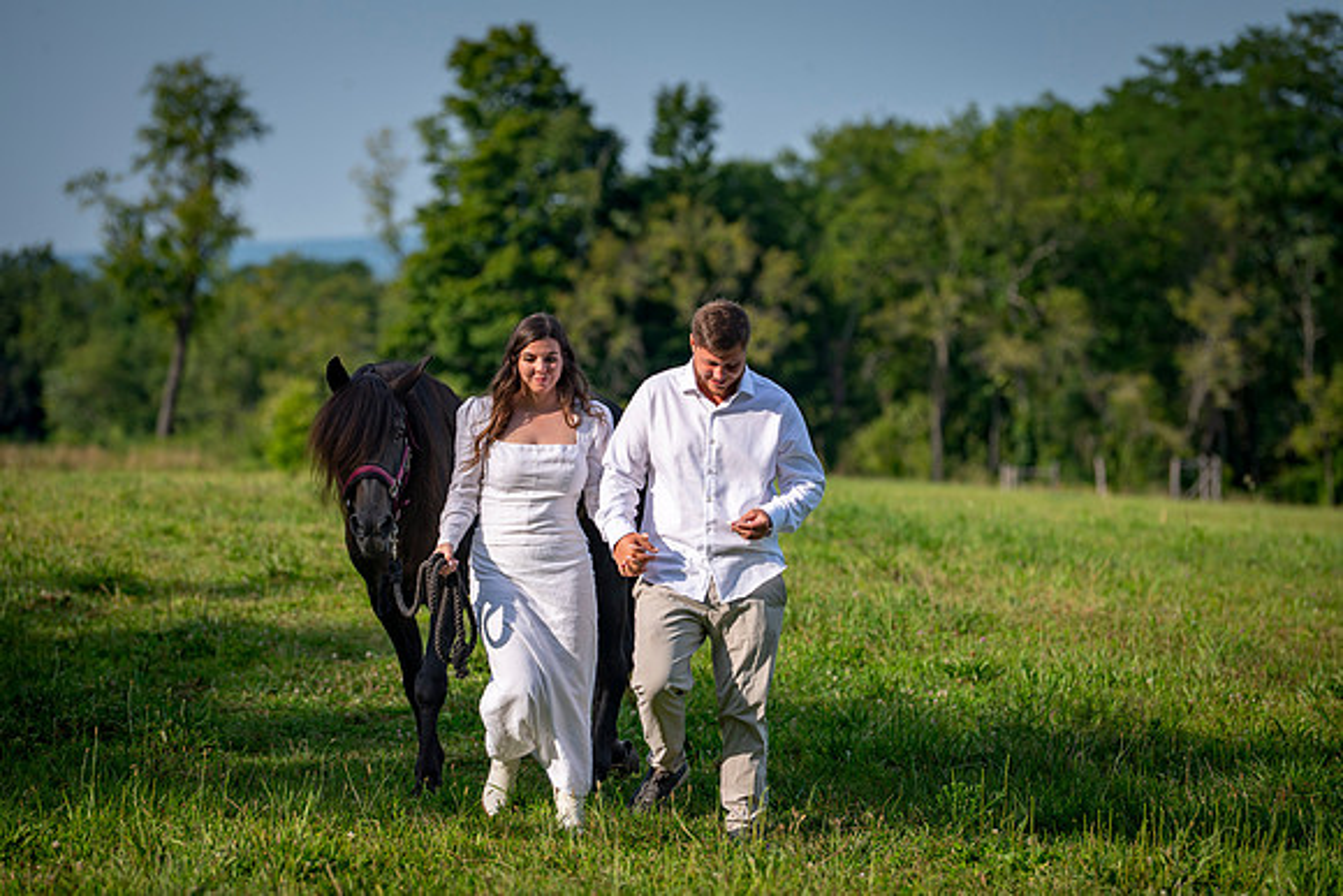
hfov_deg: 13.8
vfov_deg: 9.2
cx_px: 678
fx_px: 5549
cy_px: 439
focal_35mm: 149
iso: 200
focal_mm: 135
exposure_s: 1/3200
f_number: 3.5
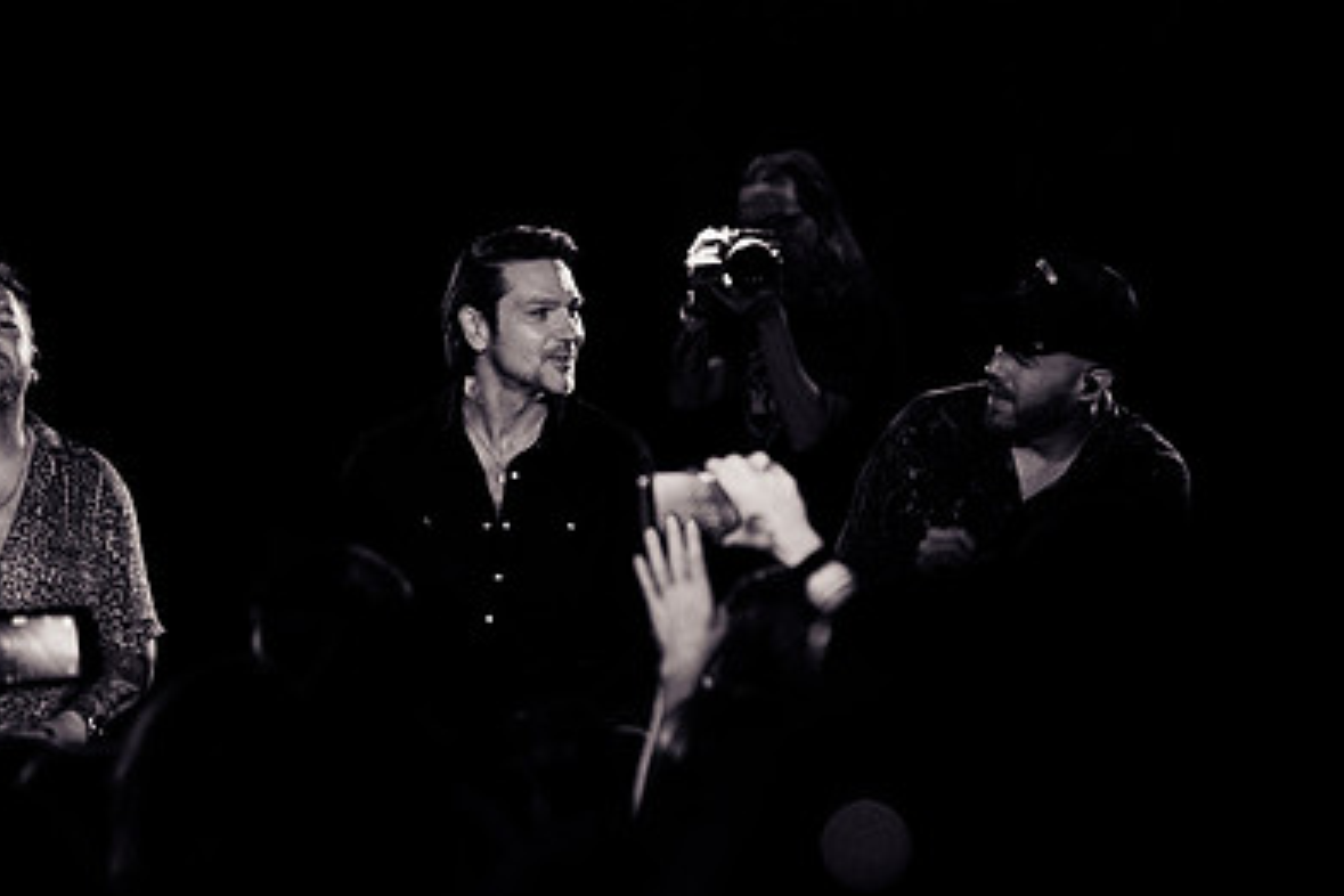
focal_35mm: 290
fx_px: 10826
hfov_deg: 7.1
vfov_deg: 4.7
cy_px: 542
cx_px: 547
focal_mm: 180
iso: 640
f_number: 3.5
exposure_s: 1/250
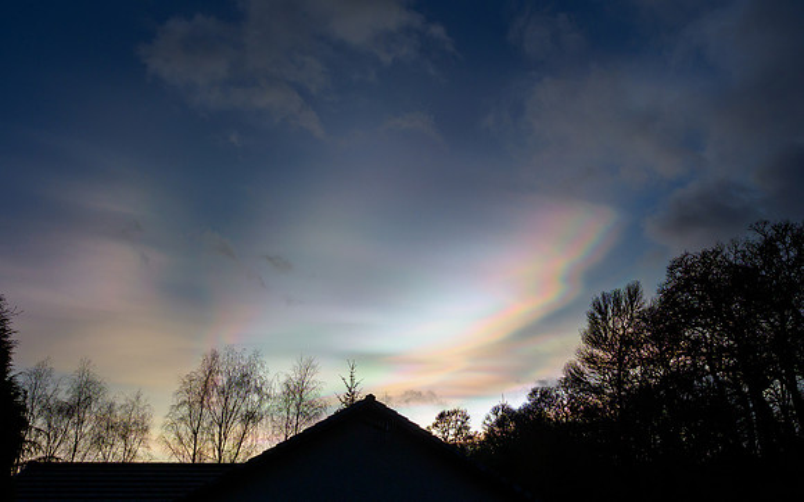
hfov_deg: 60.3
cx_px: 486
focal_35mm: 31
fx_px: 684
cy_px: 208
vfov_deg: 40.1
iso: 200
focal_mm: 12
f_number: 5.6
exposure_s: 1/250
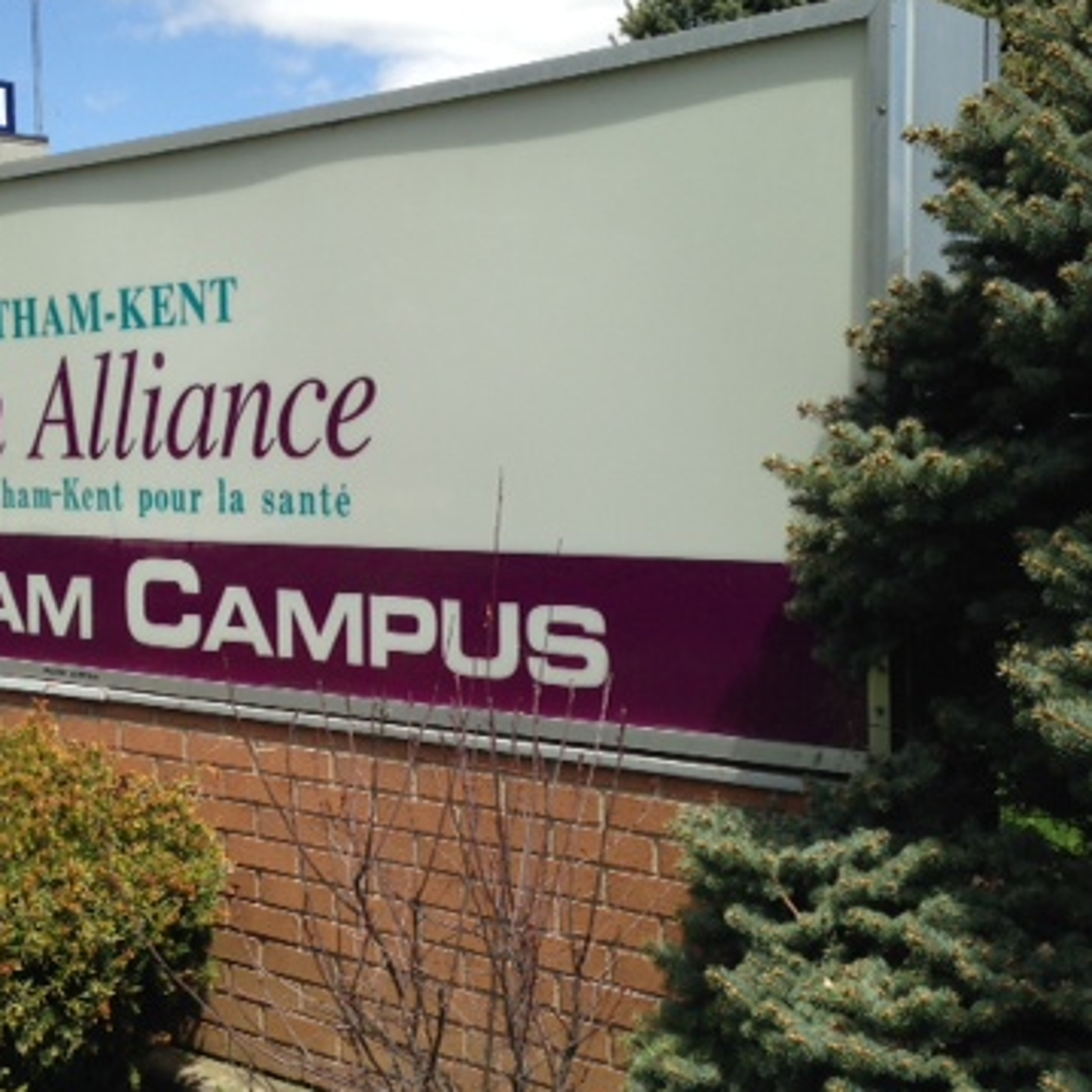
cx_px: 368
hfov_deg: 32.5
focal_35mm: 52
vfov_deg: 32.8
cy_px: 526
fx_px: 1856
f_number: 2.4
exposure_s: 1/1232
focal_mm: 4.12
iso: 50
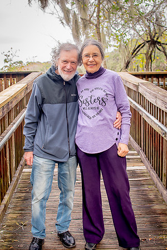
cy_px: 125
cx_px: 84
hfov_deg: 26.0
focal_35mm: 52
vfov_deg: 38.2
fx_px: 362
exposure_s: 1/250
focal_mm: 35
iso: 200
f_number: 3.5
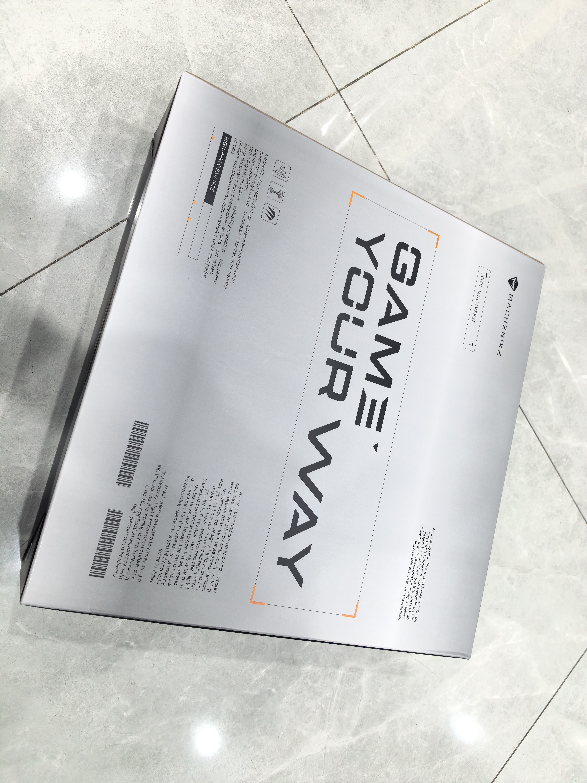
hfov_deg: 56.8
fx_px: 543
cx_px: 294
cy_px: 392
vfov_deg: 71.6
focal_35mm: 24
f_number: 2
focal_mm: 5.75
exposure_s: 1/33.3
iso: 250
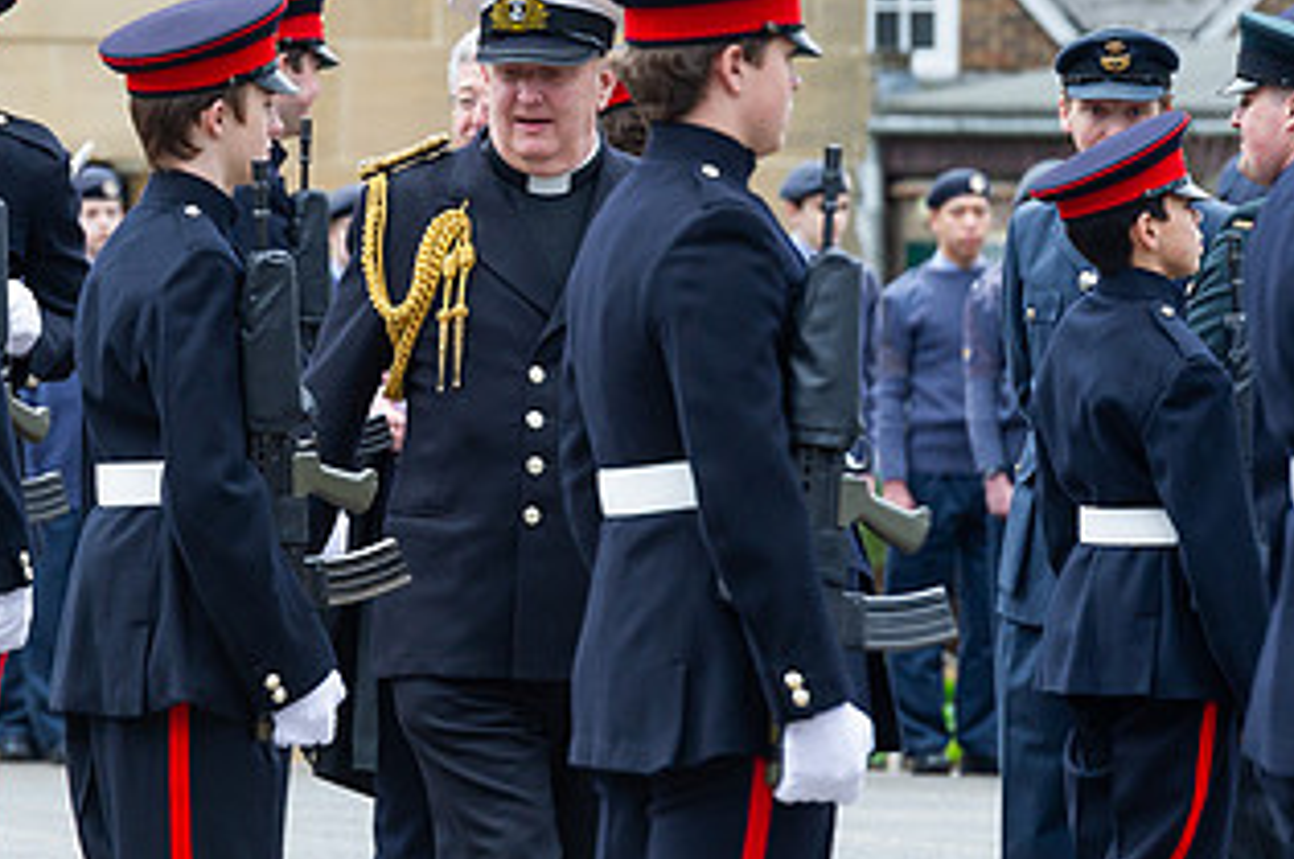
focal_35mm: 393
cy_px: 375
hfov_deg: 5.3
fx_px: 14104
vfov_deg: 3.5
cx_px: 526
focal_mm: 200
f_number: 6.3
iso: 560
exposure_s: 1/250
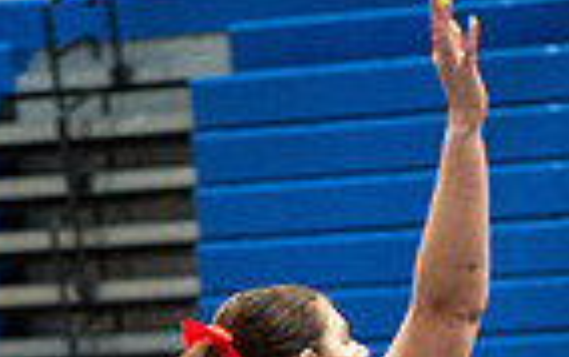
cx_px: 240
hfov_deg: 4.8
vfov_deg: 3.0
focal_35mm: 436
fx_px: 6766
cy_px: 790
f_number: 4
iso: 6400
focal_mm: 135
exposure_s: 1/500
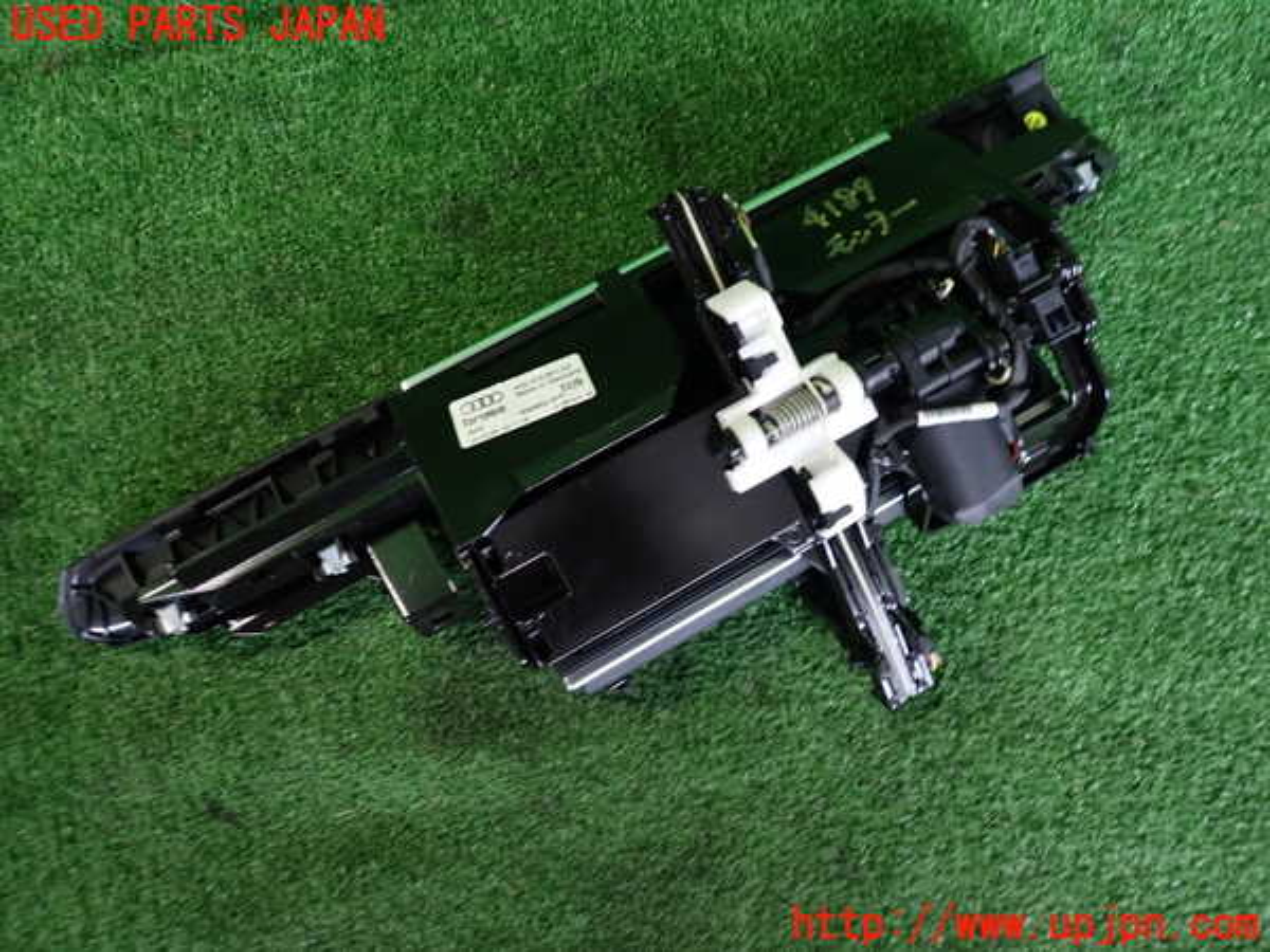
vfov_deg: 54.9
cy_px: 476
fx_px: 917
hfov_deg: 69.4
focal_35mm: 25
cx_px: 635
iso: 250
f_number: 2
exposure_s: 1/30
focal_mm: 4.5
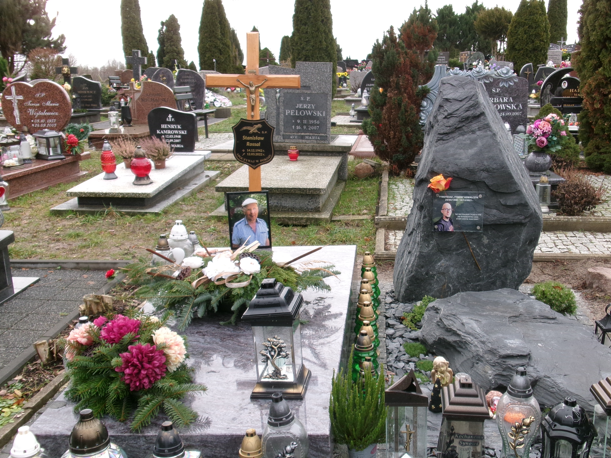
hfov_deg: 52.4
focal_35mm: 35
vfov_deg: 40.7
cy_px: 245
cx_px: 353
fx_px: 618
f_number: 3.9
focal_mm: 5.1
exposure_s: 1/70
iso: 100
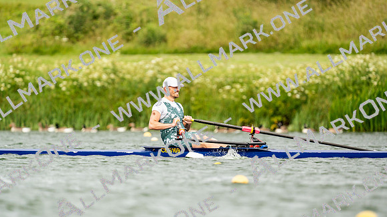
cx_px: 194
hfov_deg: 3.4
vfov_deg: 1.9
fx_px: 6475
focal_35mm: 631
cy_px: 124
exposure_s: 1/2000
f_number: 6.3
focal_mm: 600
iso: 500
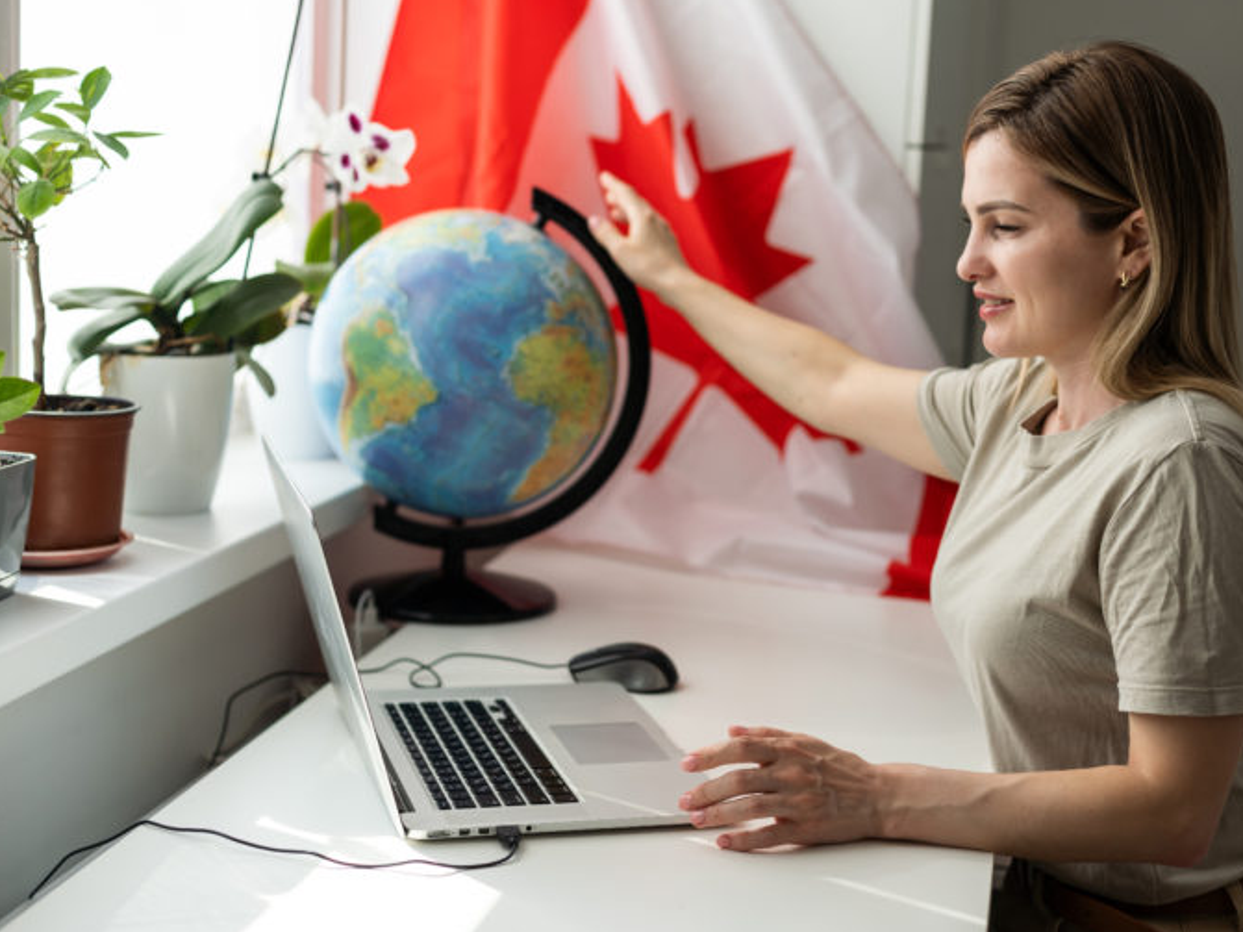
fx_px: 1975
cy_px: 465
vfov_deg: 26.6
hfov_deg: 34.9
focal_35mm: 55
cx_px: 689
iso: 100
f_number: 2.8
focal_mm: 50
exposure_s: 1/320
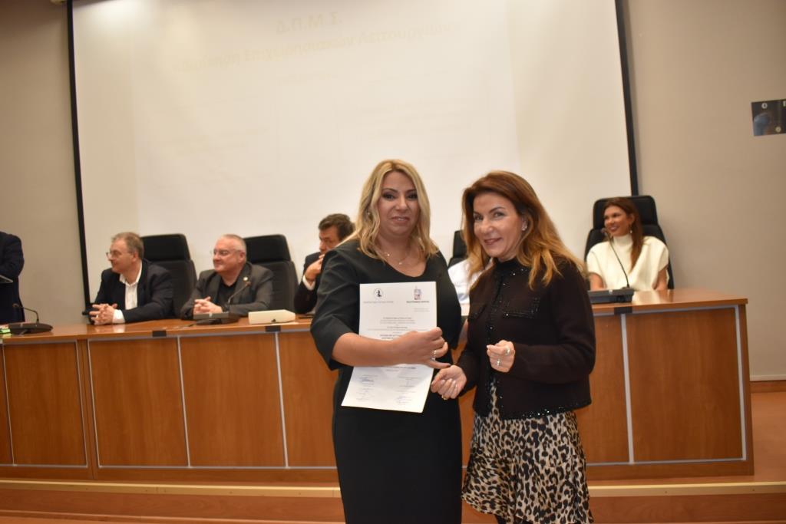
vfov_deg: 43.6
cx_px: 393
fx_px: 655
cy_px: 262
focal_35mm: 30
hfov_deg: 61.9
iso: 800
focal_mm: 20
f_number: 3.8
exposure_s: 1/160
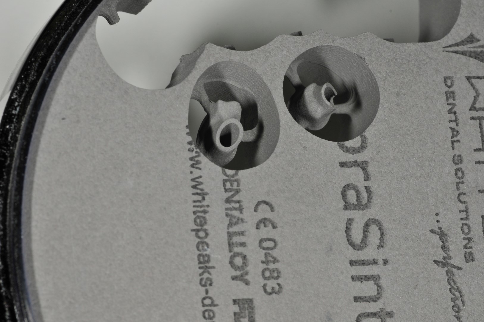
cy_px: 161
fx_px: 1813
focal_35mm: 135
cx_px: 242
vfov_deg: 10.1
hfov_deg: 15.2
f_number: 25
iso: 200
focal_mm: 90
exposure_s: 1/250
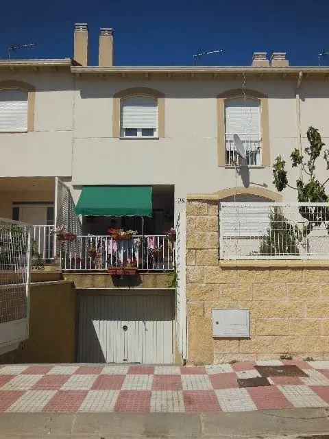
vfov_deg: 54.0
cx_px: 164
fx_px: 431
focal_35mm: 34
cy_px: 220
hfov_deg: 41.8
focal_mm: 6
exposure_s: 1/800
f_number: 7.8
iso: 125
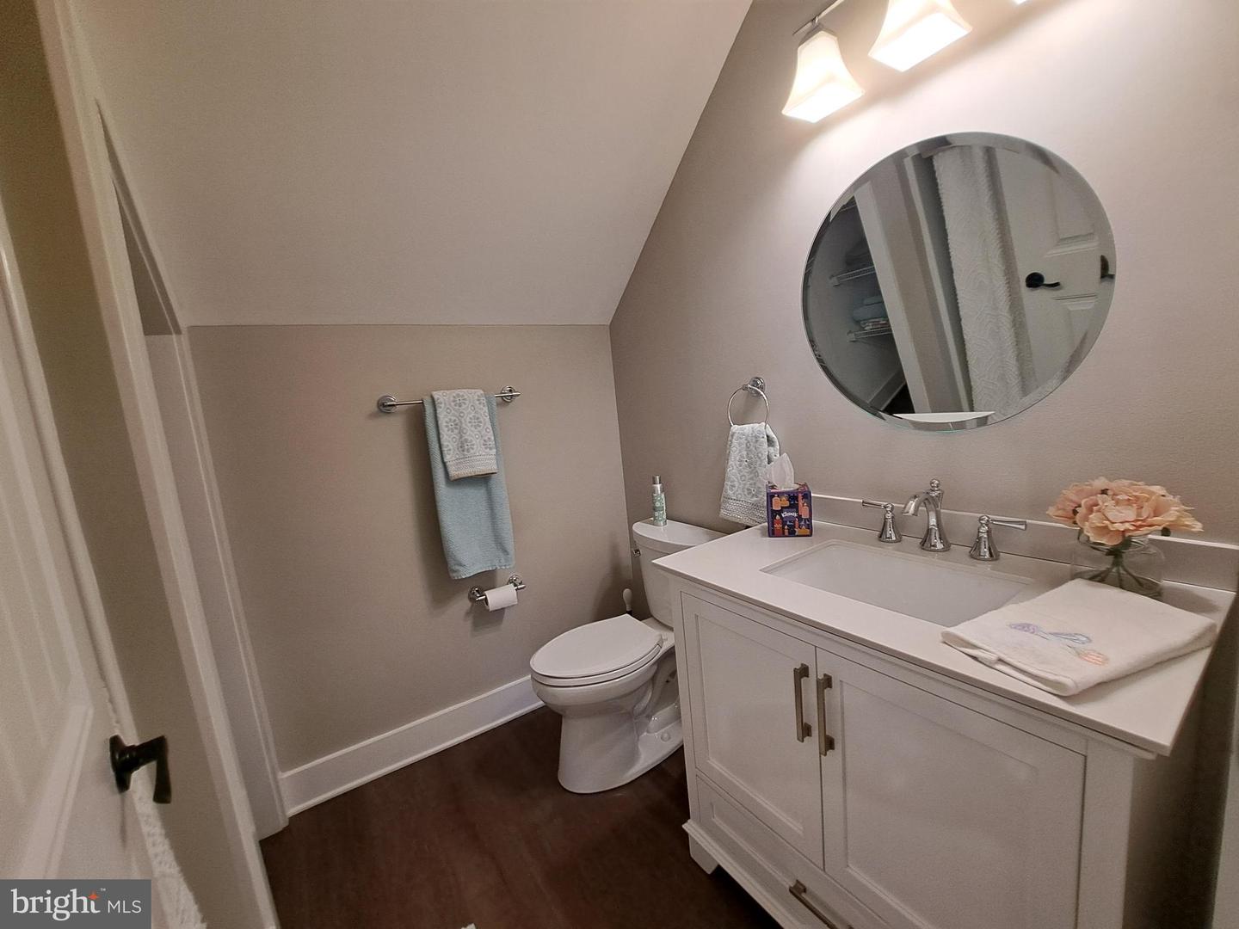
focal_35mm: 13
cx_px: 620
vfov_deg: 89.9
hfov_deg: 106.2
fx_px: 465
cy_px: 464
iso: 64
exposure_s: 1/50
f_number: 2.2
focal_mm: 1.74
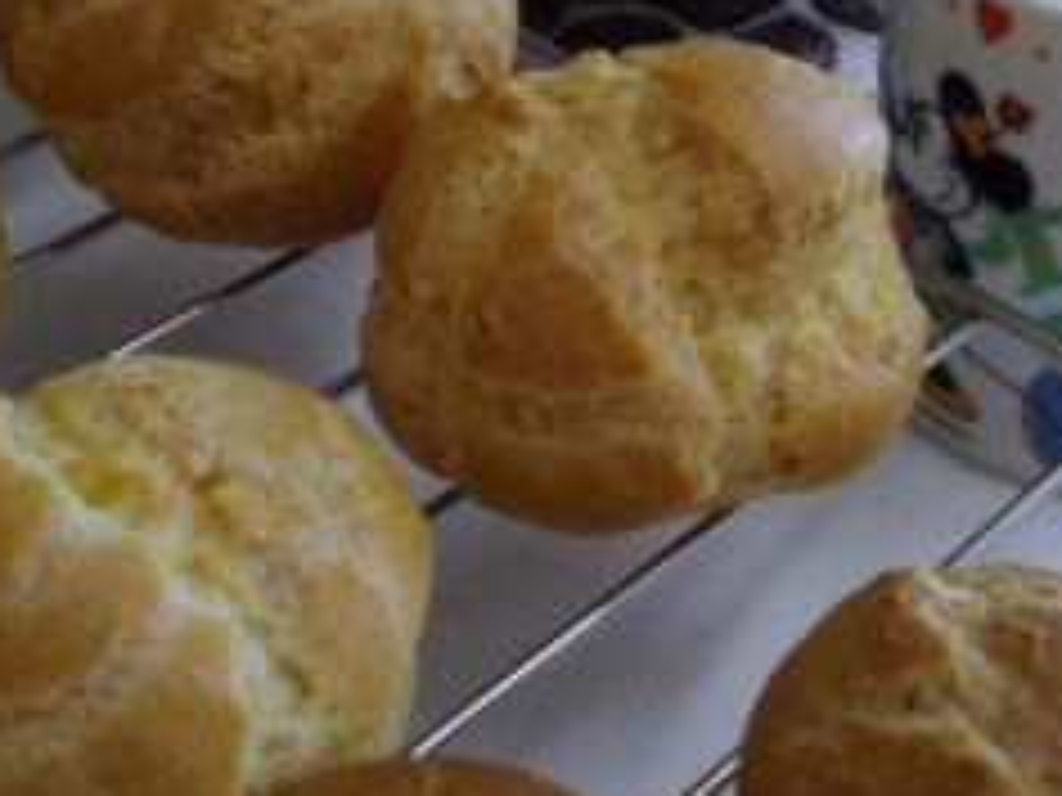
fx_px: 1871
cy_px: 139
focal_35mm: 61
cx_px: 702
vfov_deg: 23.6
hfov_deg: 31.5
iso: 368
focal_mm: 5.8
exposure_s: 1/50
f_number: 3.5
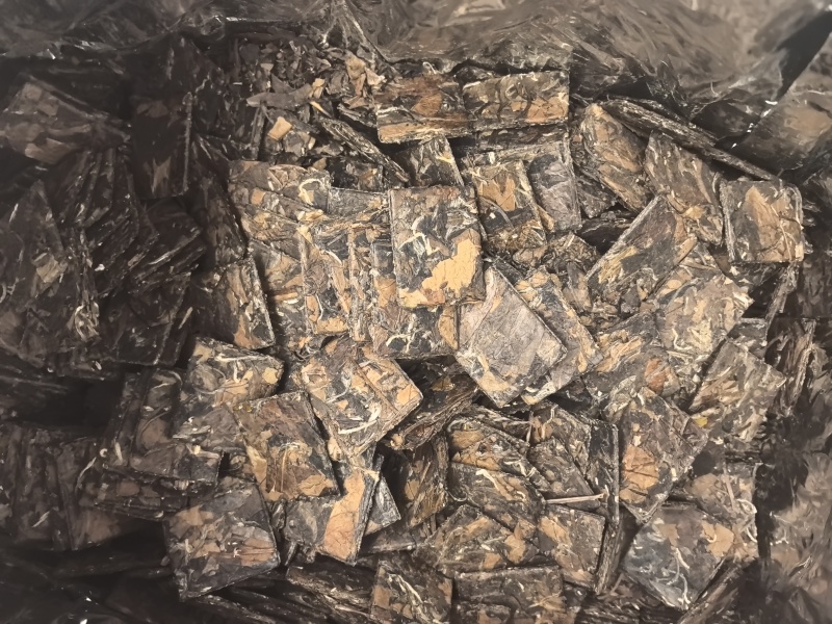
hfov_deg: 65.3
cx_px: 416
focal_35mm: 27
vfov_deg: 51.4
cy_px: 312
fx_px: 649
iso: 1250
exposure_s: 1/20
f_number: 2
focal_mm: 6.98
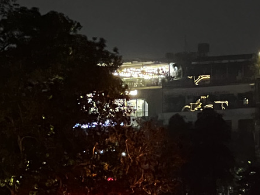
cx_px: 222
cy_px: 218
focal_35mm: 277
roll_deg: +1.1
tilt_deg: +1.3
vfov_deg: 5.4
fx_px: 2081
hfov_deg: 7.1
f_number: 2.8
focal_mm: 9
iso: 2000
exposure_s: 1/25
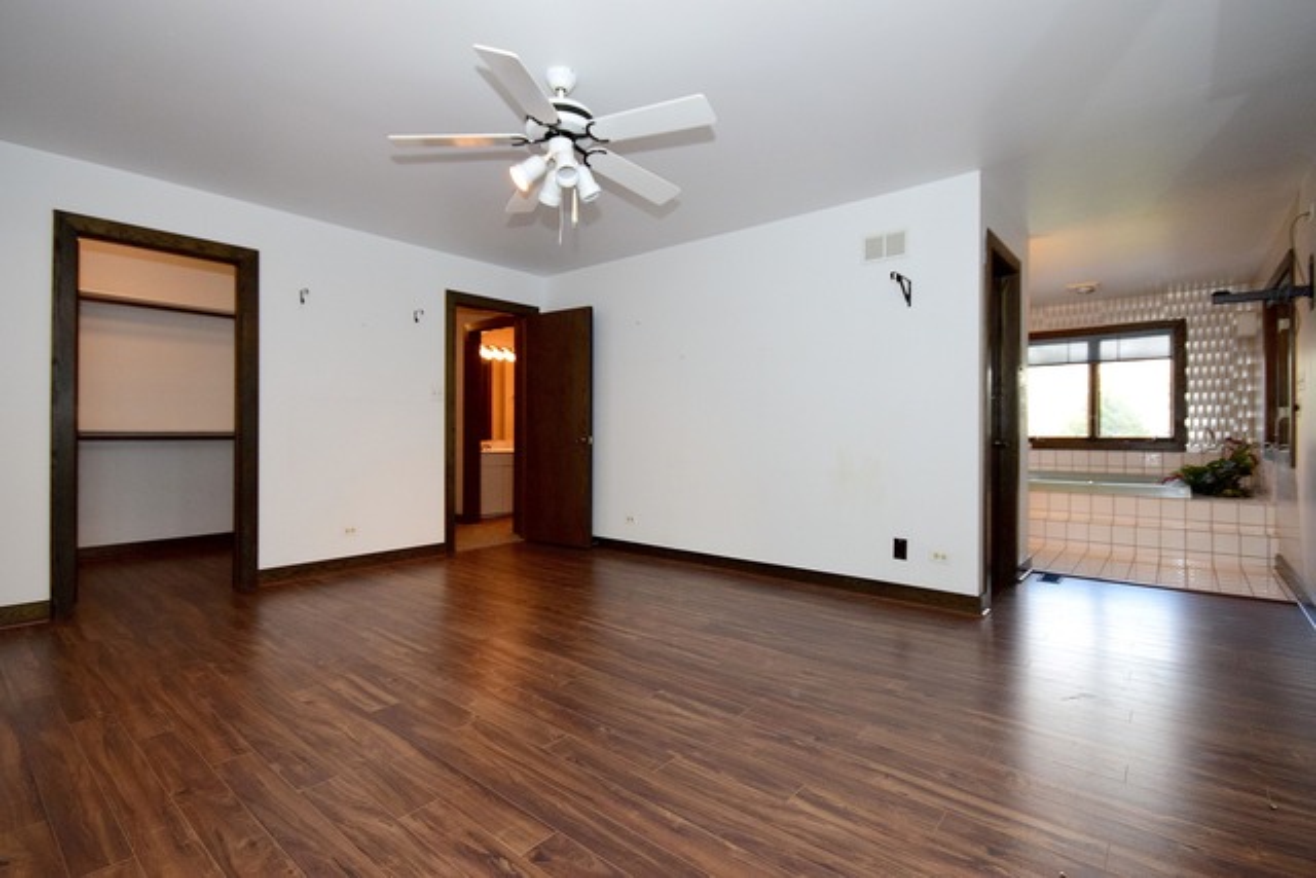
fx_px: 603
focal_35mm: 16
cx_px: 658
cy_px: 439
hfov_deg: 95.0
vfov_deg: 72.1
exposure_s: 1/60
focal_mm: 11
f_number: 8
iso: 1600
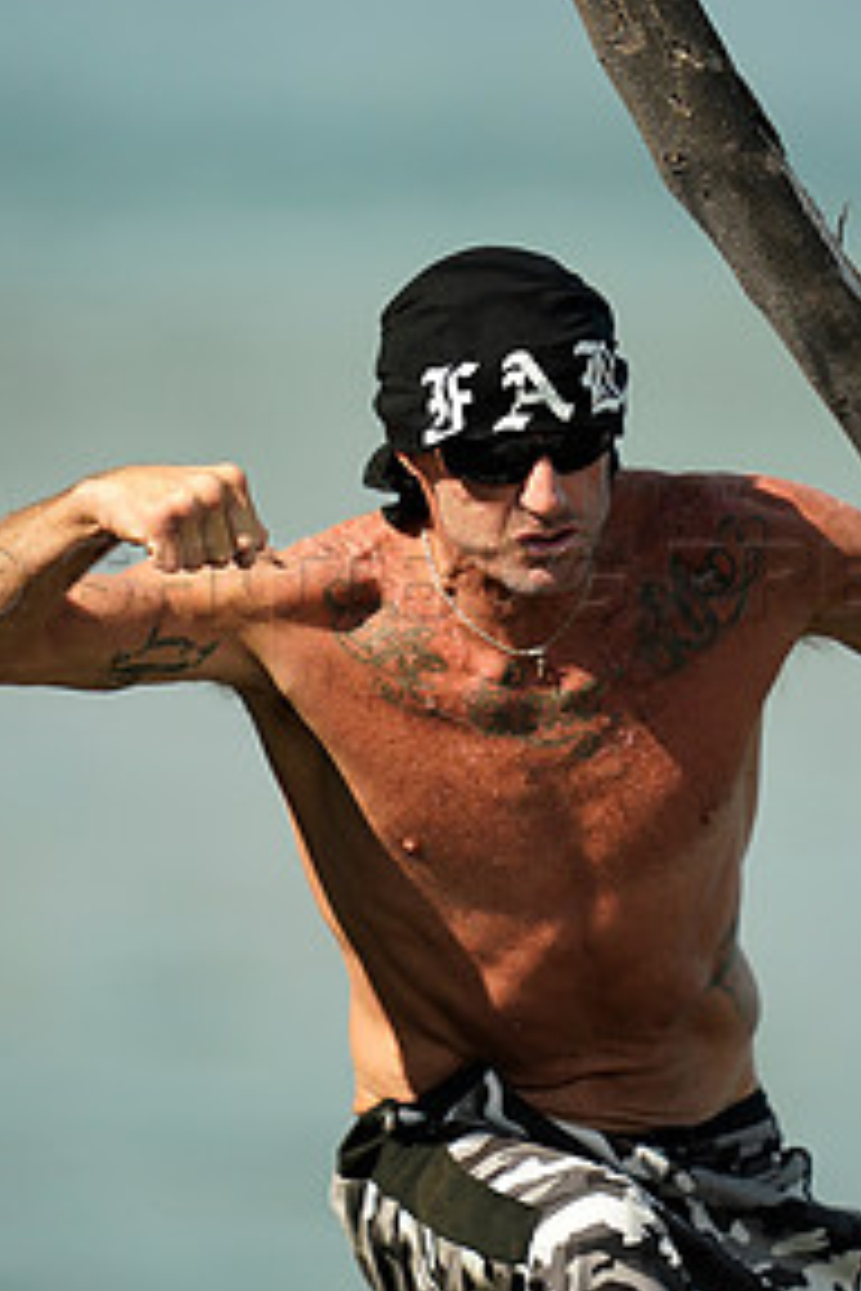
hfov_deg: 2.2
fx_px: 22384
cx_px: 511
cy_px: 560
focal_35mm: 624
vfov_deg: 3.3
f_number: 2.8
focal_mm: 400
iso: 250
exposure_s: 1/1250
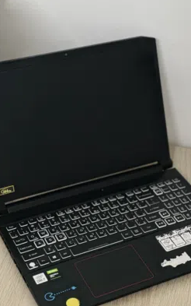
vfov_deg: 24.9
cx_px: 102
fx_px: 691
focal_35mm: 83
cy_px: 151
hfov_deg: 15.7
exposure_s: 1/14
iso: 1000
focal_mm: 9
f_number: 2.8
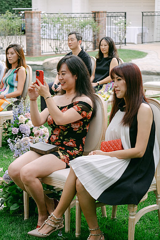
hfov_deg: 18.2
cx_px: 80
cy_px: 120
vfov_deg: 27.0
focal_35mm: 75
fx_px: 500
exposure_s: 1/600
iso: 320
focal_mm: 50
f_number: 2.8
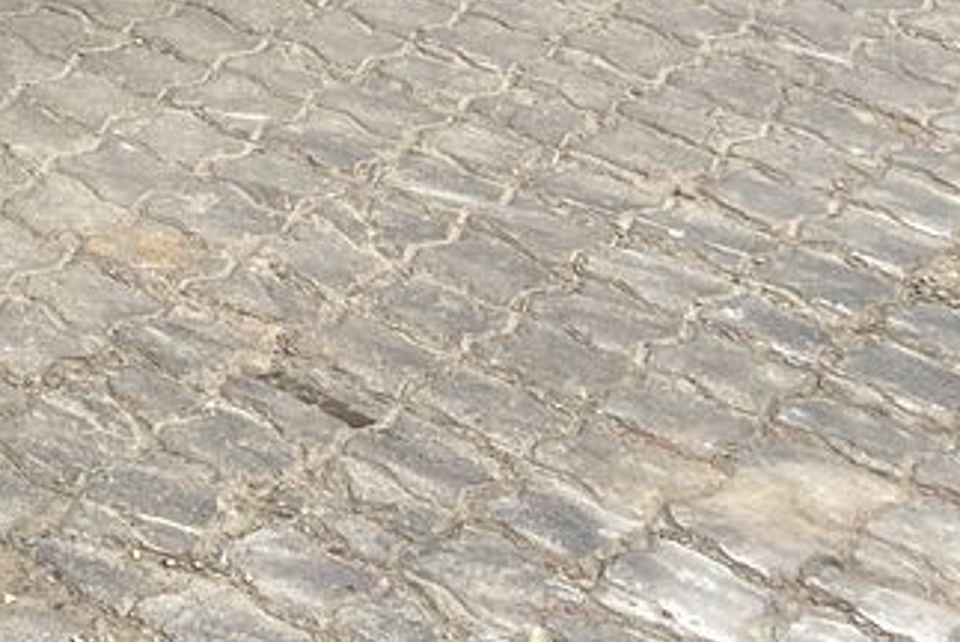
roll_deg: +1.4
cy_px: -749
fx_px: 2856
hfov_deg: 16.1
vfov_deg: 11.3
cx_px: -770
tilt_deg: -11.4
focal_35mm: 107
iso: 32
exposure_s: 1/606
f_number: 1.8
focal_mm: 4.25
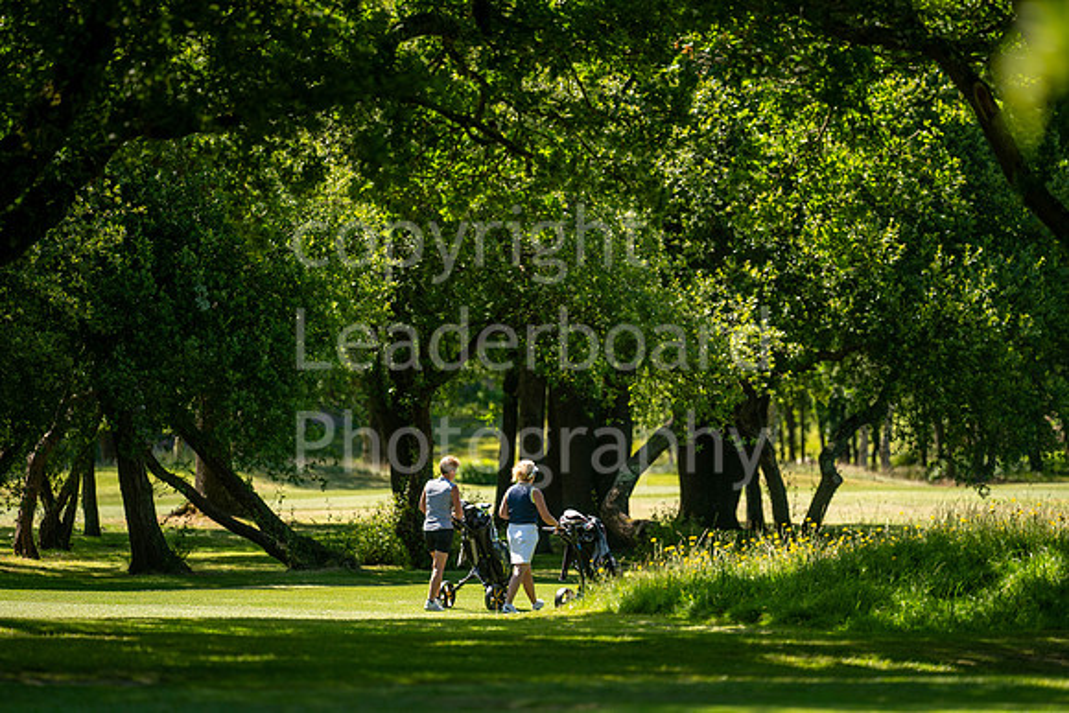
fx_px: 8910
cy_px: 356
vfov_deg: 4.6
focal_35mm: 300
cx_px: 534
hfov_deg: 6.9
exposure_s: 1/800
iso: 200
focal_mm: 300
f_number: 4
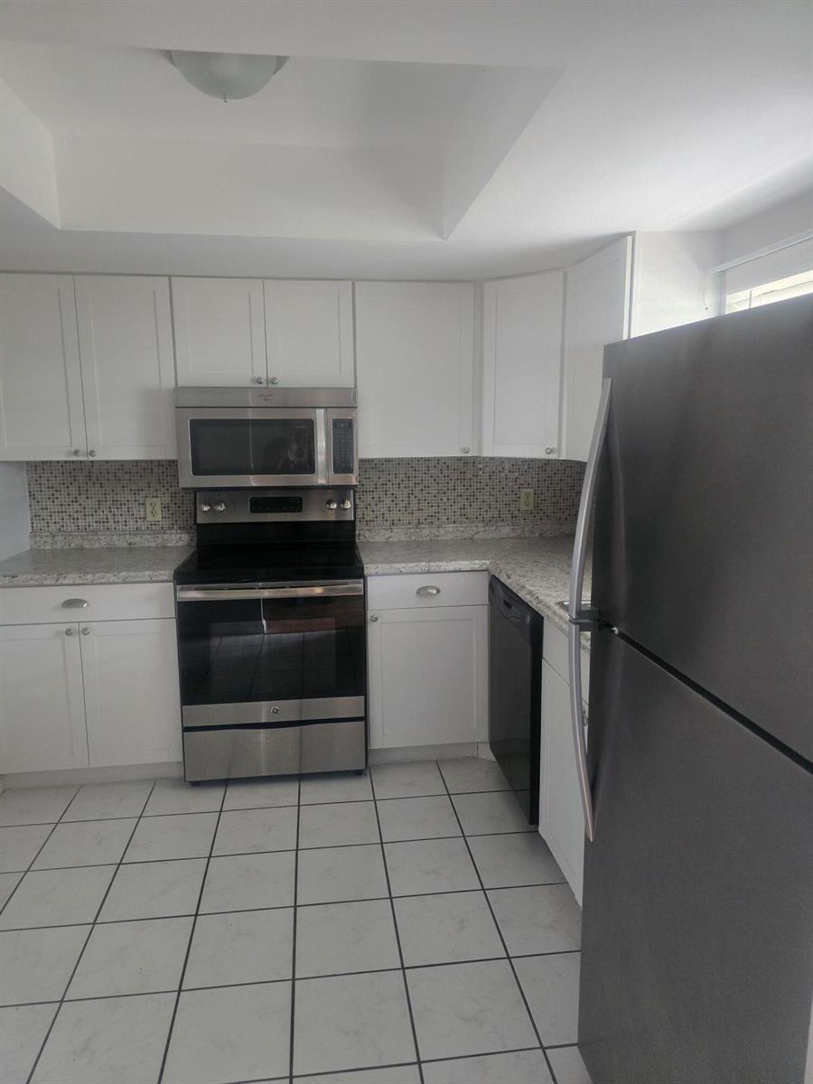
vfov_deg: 73.9
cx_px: 406
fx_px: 720
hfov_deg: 58.9
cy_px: 542
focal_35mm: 23
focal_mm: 6.3
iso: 1000
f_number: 1.7
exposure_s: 1/120
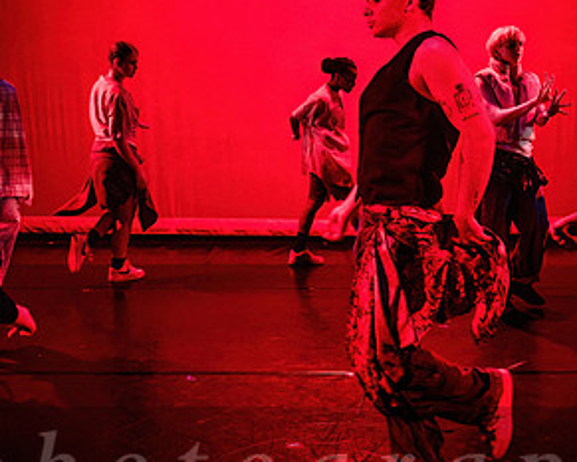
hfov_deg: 39.5
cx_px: 305
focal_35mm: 47
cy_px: 201
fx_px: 803
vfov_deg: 32.1
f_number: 2.8
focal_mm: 24
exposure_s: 1/300
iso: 2500
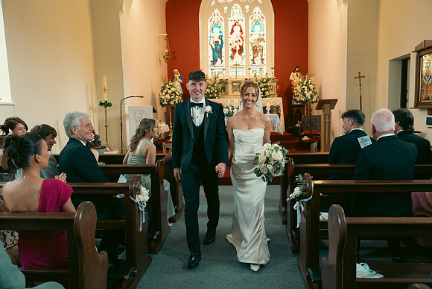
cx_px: 216
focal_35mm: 29
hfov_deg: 63.6
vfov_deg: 45.0
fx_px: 348
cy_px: 144
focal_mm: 29
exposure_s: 1/200
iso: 2500
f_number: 3.5
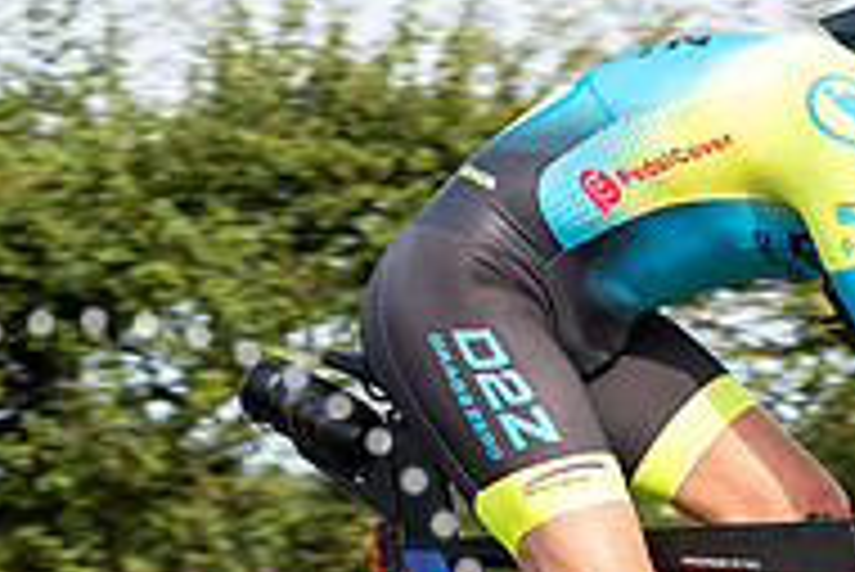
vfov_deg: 5.1
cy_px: 527
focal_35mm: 268
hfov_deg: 7.7
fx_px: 6370
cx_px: 634
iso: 125
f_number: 4
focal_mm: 67
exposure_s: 1/640
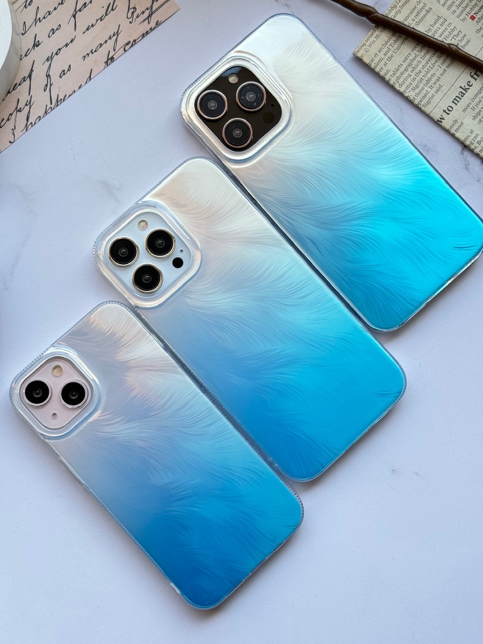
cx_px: 242
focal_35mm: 48
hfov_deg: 30.3
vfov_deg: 39.7
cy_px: 322
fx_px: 893
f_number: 1.78
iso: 64
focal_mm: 6.76
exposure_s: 1/352
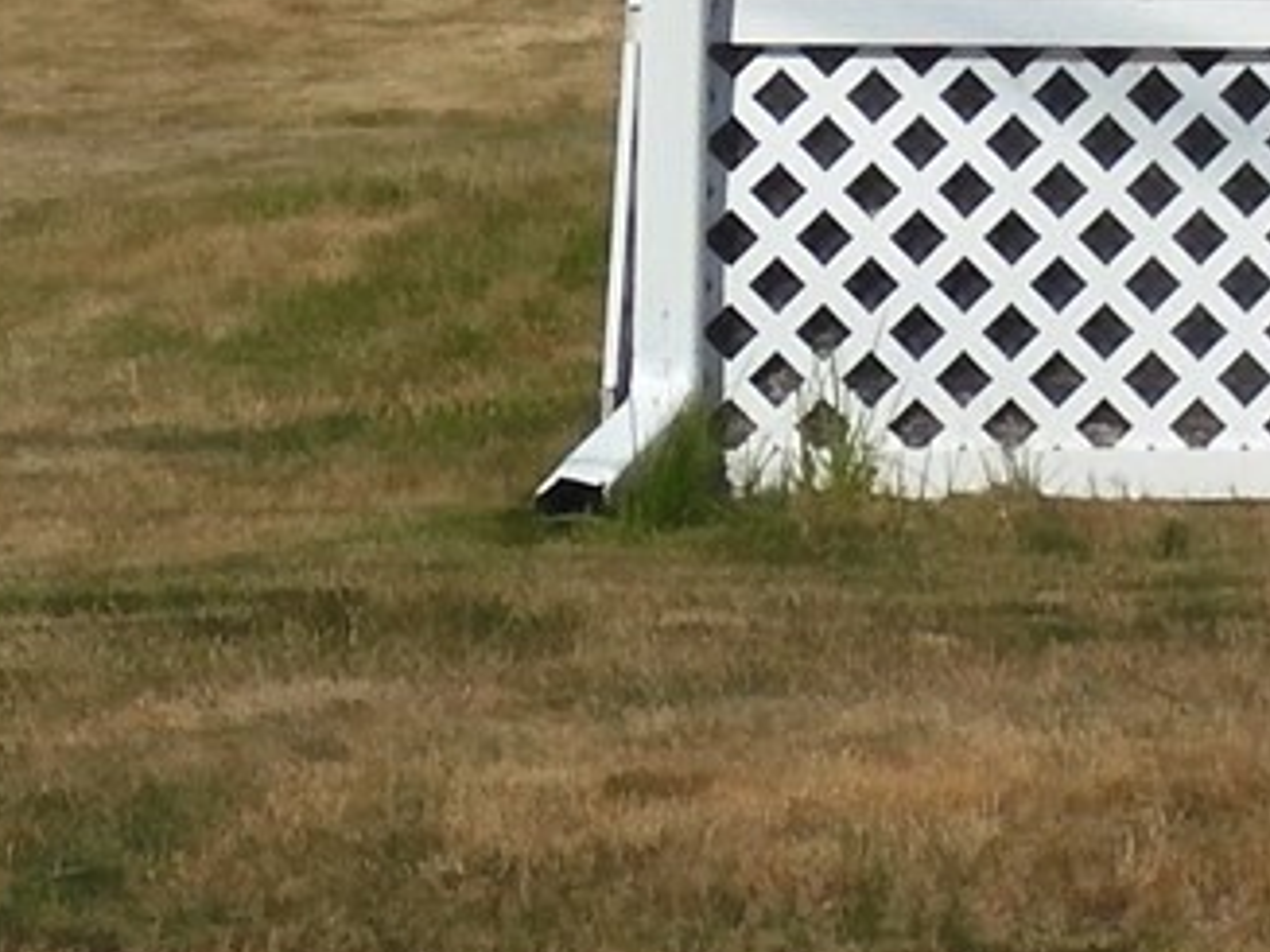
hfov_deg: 6.9
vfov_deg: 5.1
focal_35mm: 282
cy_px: -1228
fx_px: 10342
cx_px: 2179
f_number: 4
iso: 100
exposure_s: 1/1600
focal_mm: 8
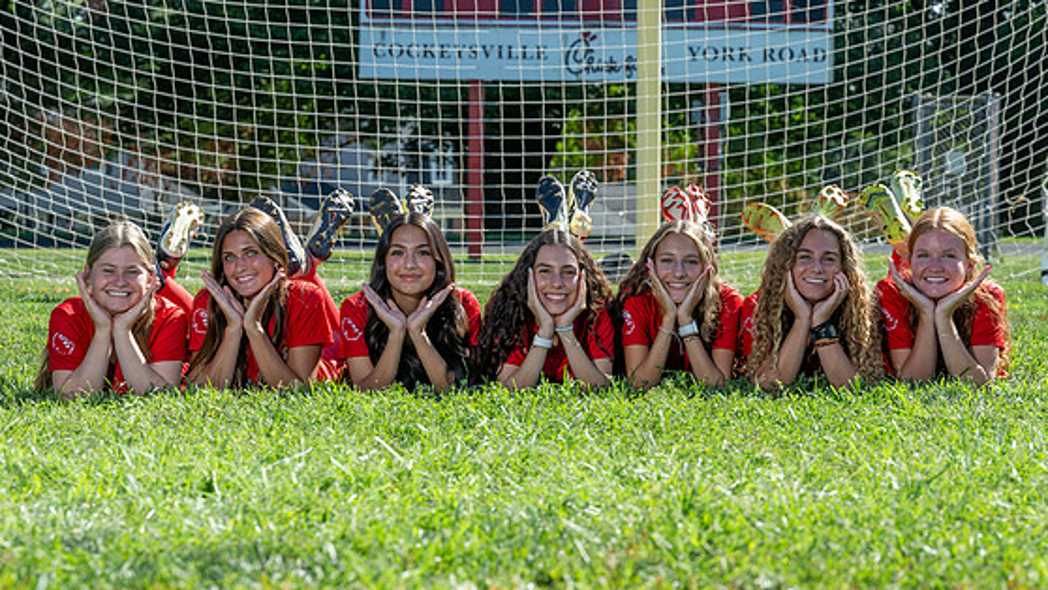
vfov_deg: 9.4
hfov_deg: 16.6
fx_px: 3585
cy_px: 301
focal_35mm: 129
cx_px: 613
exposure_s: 1/320
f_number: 6.3
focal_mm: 92
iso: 200
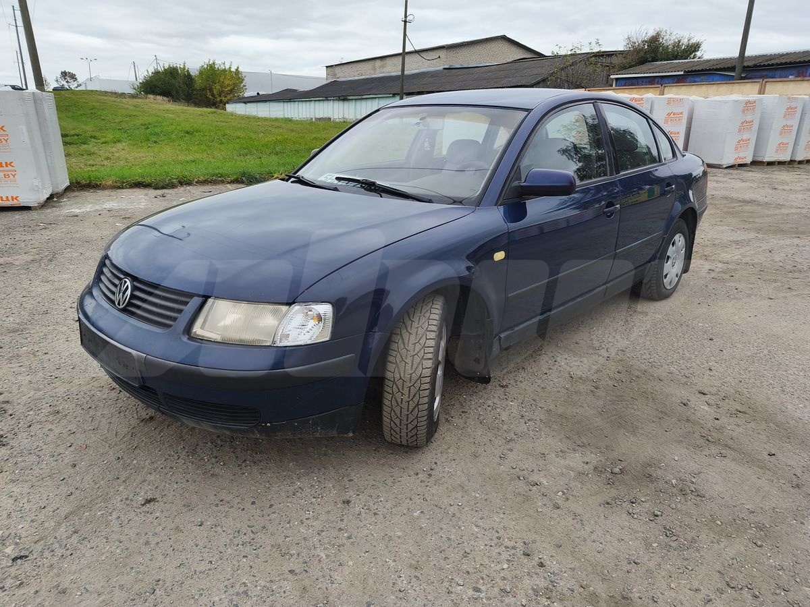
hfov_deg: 73.9
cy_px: 304
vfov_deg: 58.9
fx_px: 538
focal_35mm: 23
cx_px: 405
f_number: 1.65
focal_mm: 6.18
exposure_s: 1/99.9
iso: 80
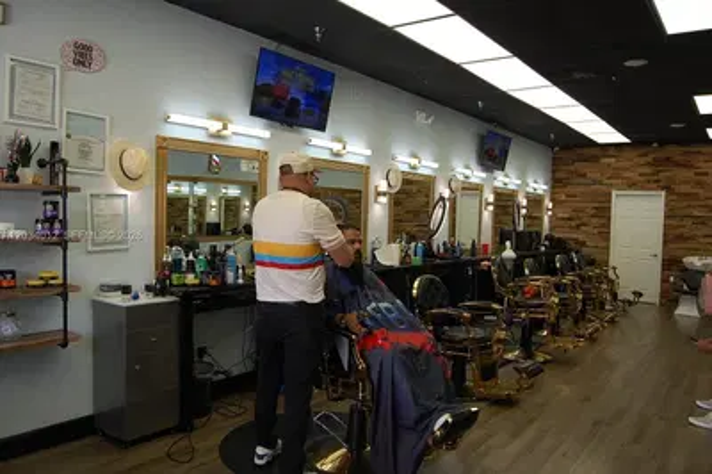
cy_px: 237
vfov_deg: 47.9
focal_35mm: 27
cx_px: 356
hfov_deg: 67.4
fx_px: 534
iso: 400
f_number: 5
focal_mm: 18
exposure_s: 1/100
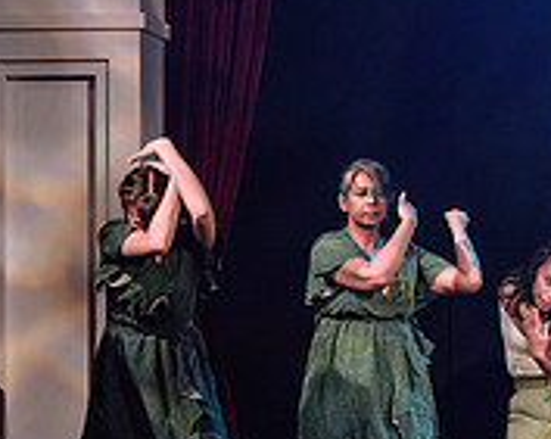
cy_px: 159
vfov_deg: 5.4
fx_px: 4640
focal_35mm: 285
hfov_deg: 6.7
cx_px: 959
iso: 1600
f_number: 2.8
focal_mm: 85
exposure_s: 1/200
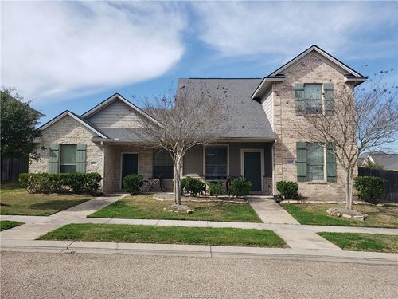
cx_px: 199
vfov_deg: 53.1
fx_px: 299
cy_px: 150
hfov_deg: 67.3
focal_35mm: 26
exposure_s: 1/1256
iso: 50
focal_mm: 4.3
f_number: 2.4
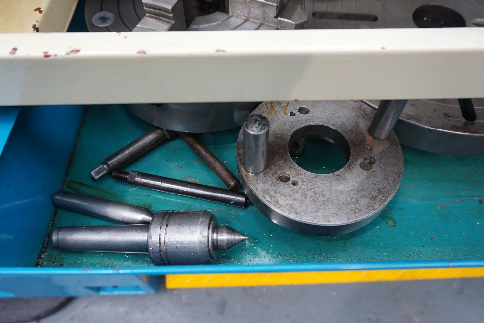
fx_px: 336
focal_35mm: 25
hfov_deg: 71.5
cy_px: 162
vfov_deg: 51.3
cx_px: 244
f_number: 4
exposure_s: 1/60
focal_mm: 16
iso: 1250
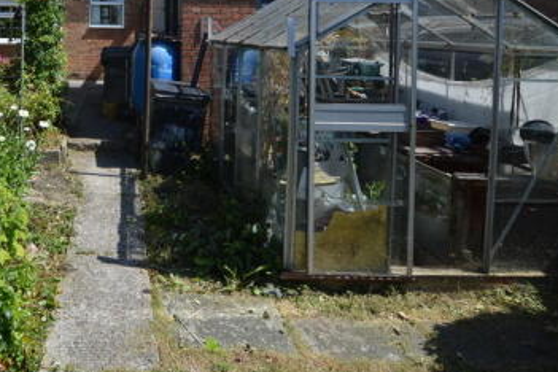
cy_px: 43
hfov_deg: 58.6
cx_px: 86
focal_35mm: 28
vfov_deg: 42.8
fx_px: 434
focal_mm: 10
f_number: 8
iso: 100
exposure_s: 1/250
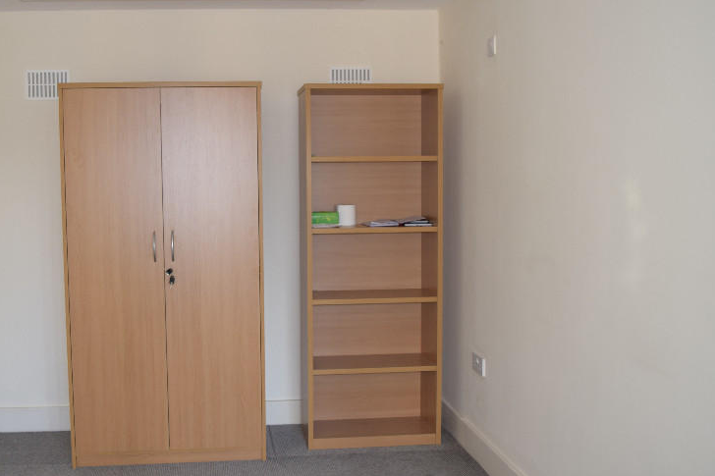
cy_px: 240
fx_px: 755
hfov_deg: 50.2
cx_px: 272
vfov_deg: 35.0
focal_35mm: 38
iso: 400
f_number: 4
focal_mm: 18
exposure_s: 1/80
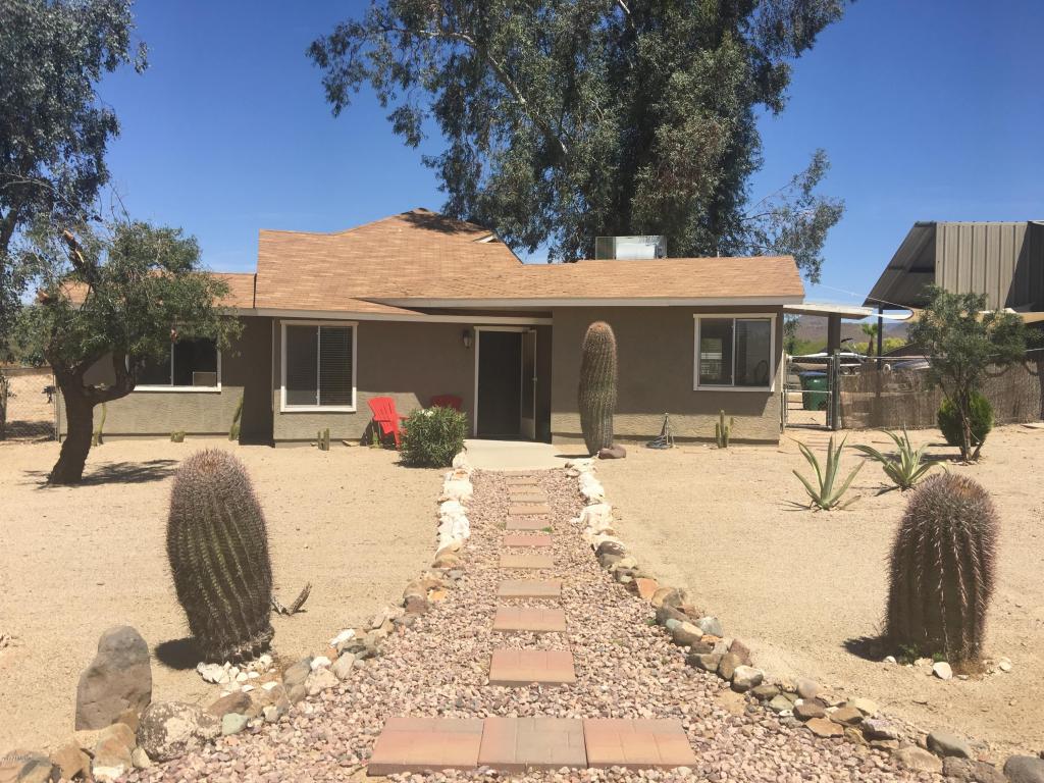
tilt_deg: +0.2
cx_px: 522
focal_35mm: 29
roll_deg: -1.6
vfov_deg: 48.2
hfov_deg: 61.7
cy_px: 392
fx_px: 875
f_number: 2.2
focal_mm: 4.15
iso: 25
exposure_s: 1/1789
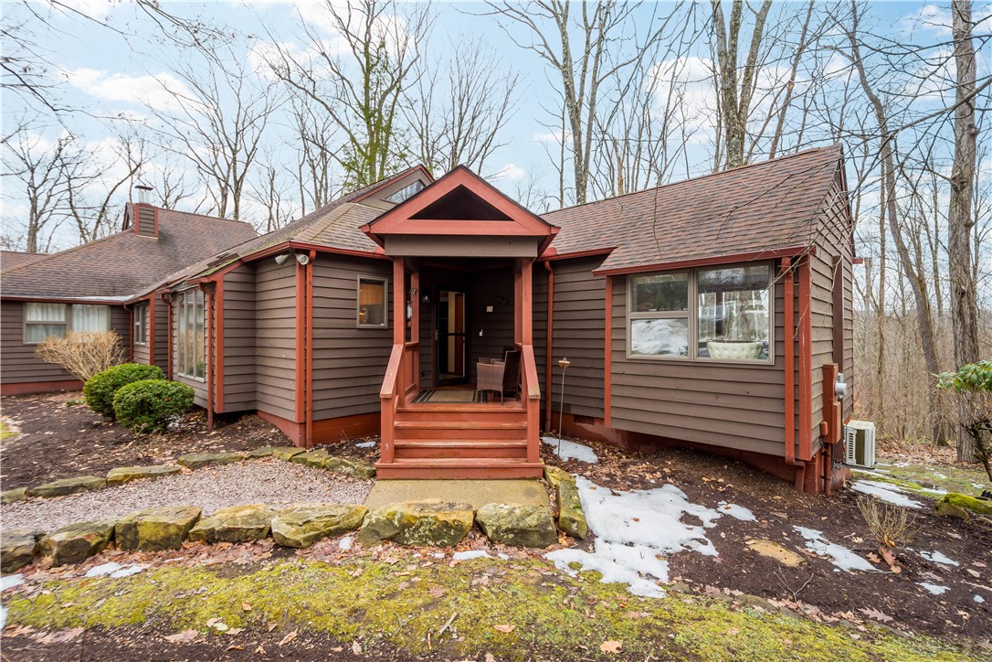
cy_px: 331
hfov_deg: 100.4
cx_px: 496
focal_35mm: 15
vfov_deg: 77.3
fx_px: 413
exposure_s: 1/100
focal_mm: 10
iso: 100
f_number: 5
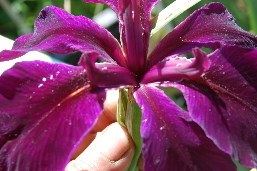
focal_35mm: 84
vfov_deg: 16.2
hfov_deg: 24.1
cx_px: 161
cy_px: 72
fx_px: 599
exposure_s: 1/160
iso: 200
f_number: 6.3
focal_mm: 34
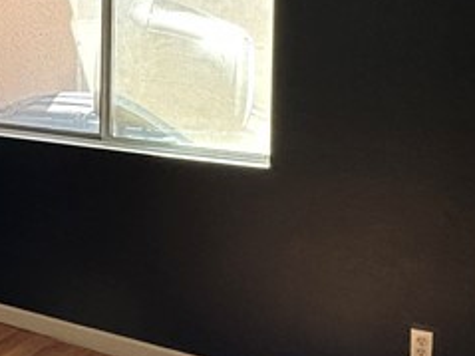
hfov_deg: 30.3
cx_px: 20
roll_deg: -0.9
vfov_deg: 23.7
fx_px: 823
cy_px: 36
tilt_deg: -1.3
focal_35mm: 60
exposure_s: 1/99
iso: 80
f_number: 2.2
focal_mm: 2.22
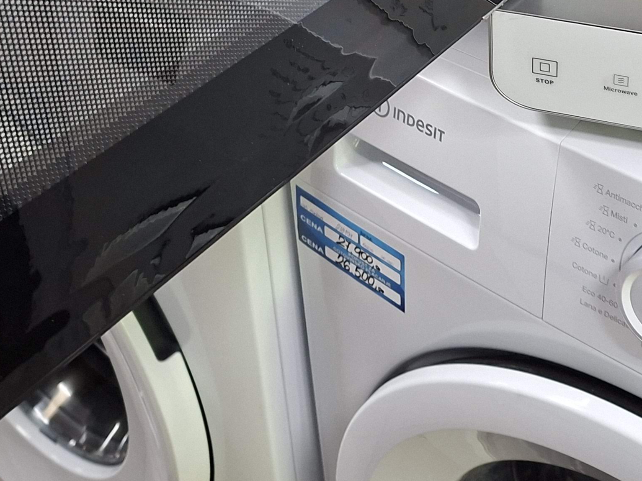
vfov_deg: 22.1
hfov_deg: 31.0
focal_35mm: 60
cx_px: 551
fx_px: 1113
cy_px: -133
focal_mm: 5.54
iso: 320
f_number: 1.8
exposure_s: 1/33
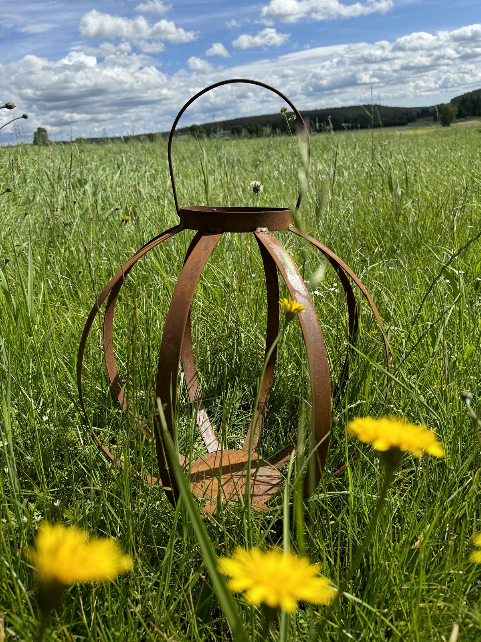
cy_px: 321
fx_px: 445
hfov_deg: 56.8
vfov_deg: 71.6
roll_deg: +5.9
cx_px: 240
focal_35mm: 24
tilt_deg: -22.8
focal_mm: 6.76
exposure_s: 1/4608
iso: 80
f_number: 1.78
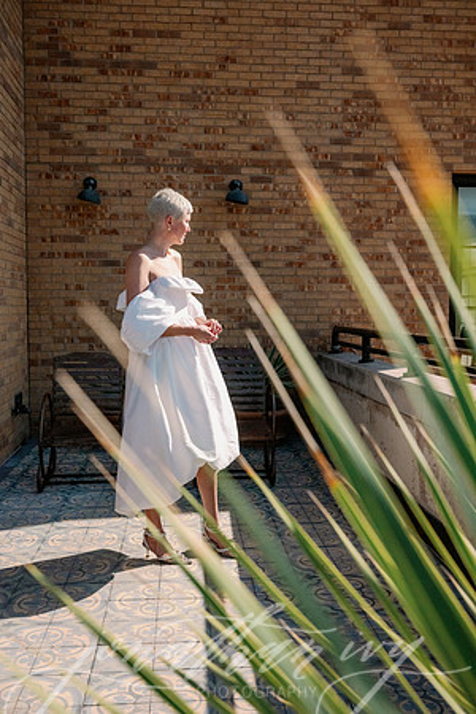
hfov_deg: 35.1
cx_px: 238
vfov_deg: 50.7
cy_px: 357
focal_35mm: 38
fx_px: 754
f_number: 8
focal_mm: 38
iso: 2500
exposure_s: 1/20000
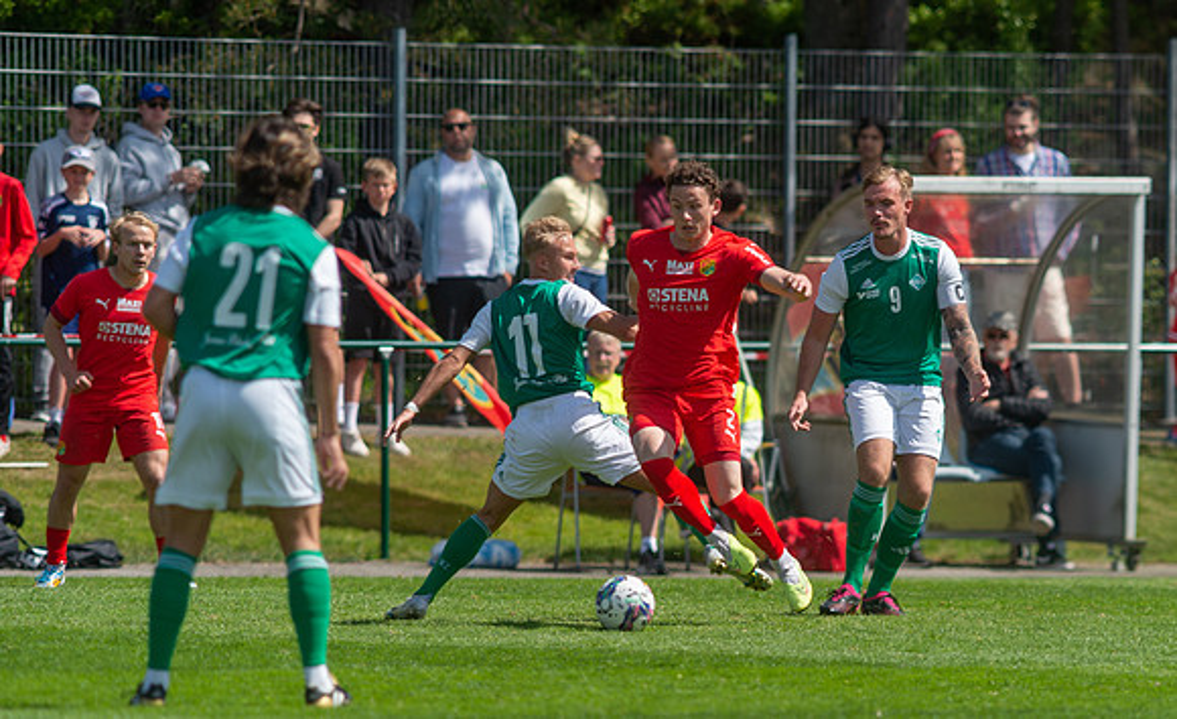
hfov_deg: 4.1
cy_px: 466
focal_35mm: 512
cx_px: 699
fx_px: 16309
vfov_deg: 2.5
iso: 160
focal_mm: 420
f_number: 4
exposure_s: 1/1250
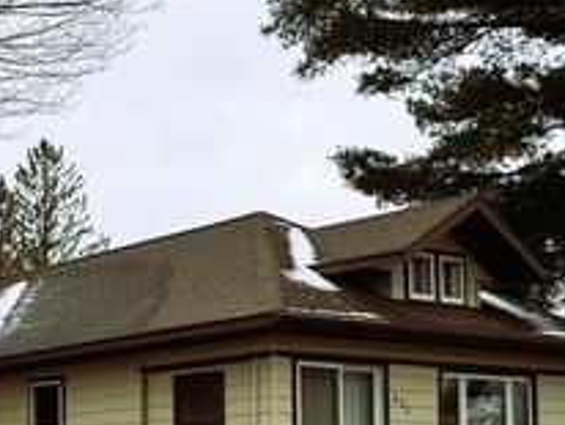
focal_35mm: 63
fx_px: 1029
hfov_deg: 29.5
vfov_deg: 22.9
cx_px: 66
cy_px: 352
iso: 80
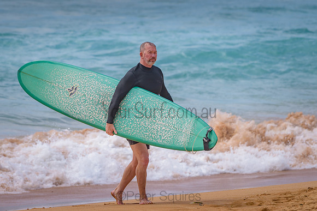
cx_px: 141
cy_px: 82
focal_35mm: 392
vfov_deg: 3.5
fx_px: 3455
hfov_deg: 5.3
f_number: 5.6
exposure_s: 1/1600
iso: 110
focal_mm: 320
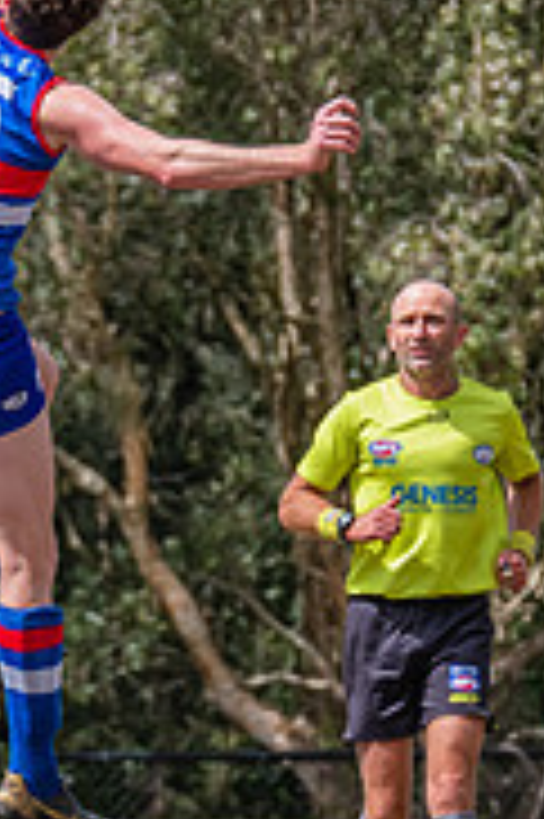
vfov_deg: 1.8
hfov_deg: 1.2
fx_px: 26228
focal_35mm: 1155
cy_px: 241
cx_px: 14
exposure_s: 1/1600
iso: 800
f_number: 7.1
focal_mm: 290
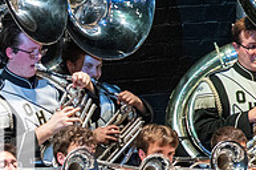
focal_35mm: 902
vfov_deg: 1.5
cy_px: 162
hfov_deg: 2.3
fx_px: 6404
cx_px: -65
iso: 5000
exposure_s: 1/400
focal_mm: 300
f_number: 5.6
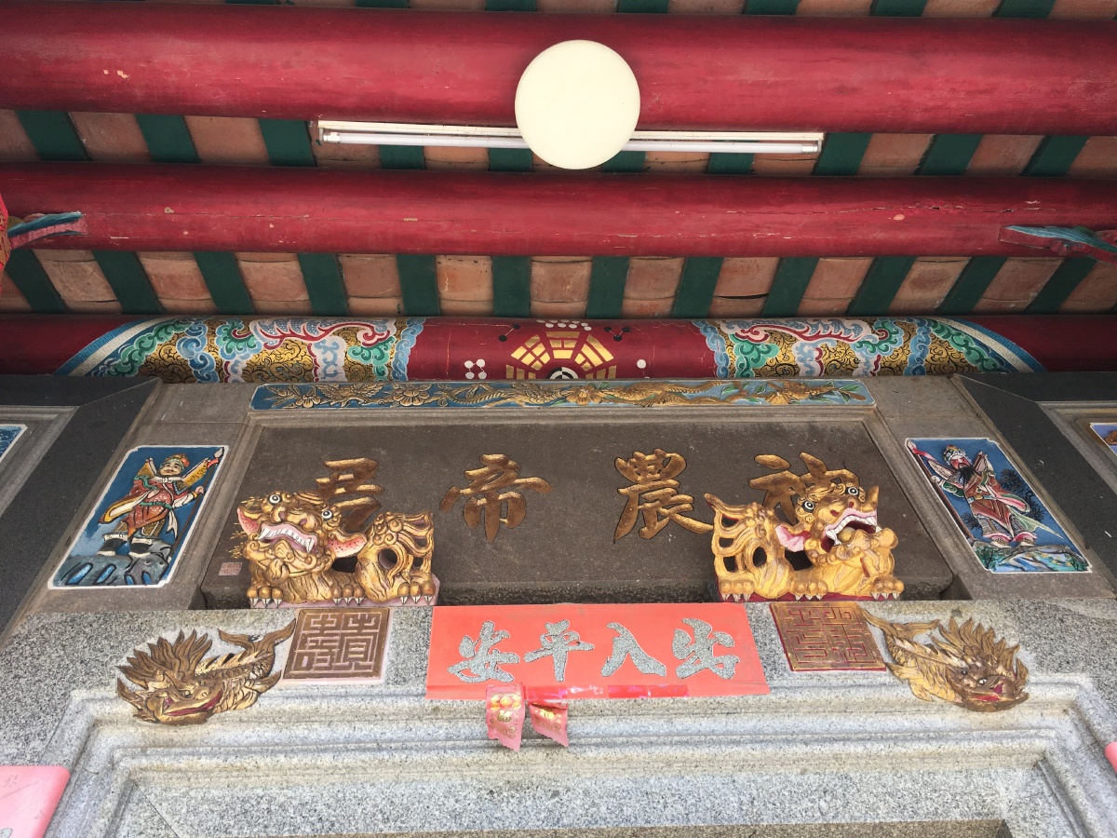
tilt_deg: +60.2
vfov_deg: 48.2
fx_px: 936
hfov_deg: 61.7
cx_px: 558
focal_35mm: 29
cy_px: 419
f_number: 2.2
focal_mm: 4.15
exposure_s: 1/427
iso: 25
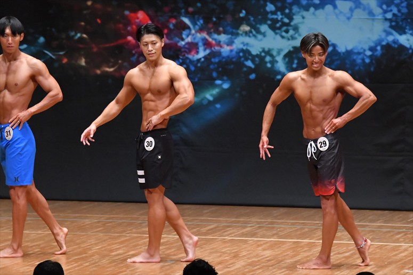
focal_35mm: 270
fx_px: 3096
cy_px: 138
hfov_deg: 7.6
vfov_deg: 5.1
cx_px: 206
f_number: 5.6
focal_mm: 180
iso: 8000
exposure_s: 1/400
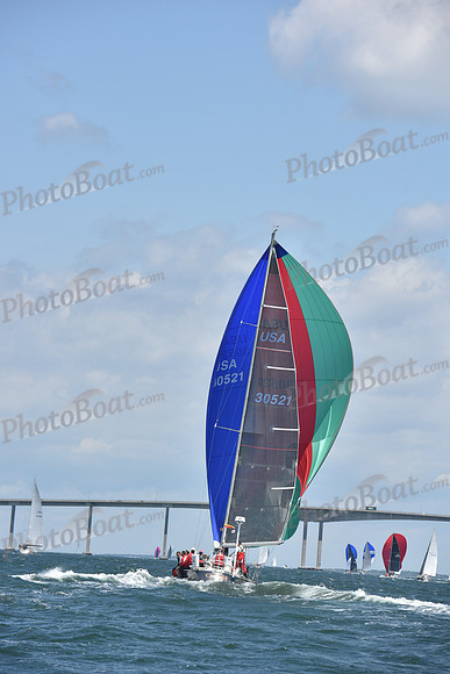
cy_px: 337
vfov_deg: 12.8
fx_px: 2998
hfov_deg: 8.6
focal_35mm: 160
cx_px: 225
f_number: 7.1
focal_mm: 160
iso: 250
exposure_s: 1/1250
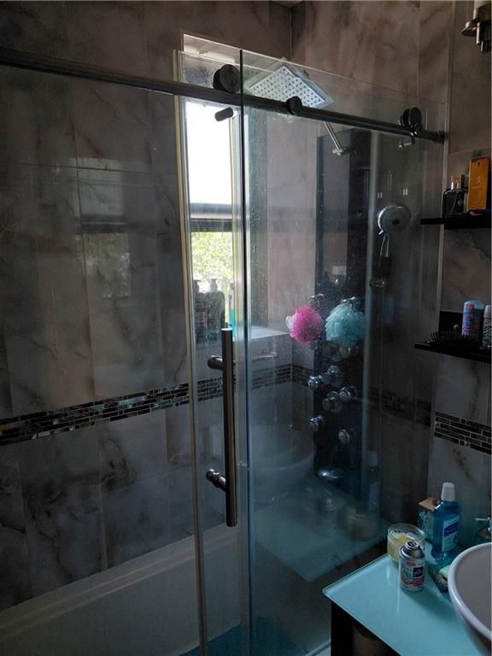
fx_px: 474
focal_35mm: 25
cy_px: 328
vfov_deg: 69.4
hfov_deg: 54.9
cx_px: 246
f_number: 1.8
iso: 160
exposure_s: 1/60
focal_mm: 4.69
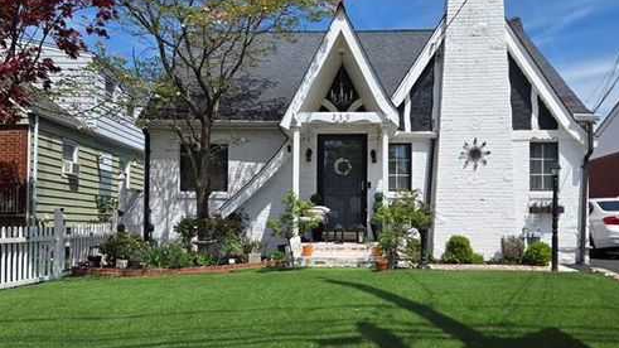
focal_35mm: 34
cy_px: 205
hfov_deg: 58.0
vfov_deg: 34.5
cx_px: 314
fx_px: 558
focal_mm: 5.4
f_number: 1.8
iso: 32
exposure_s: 1/2921
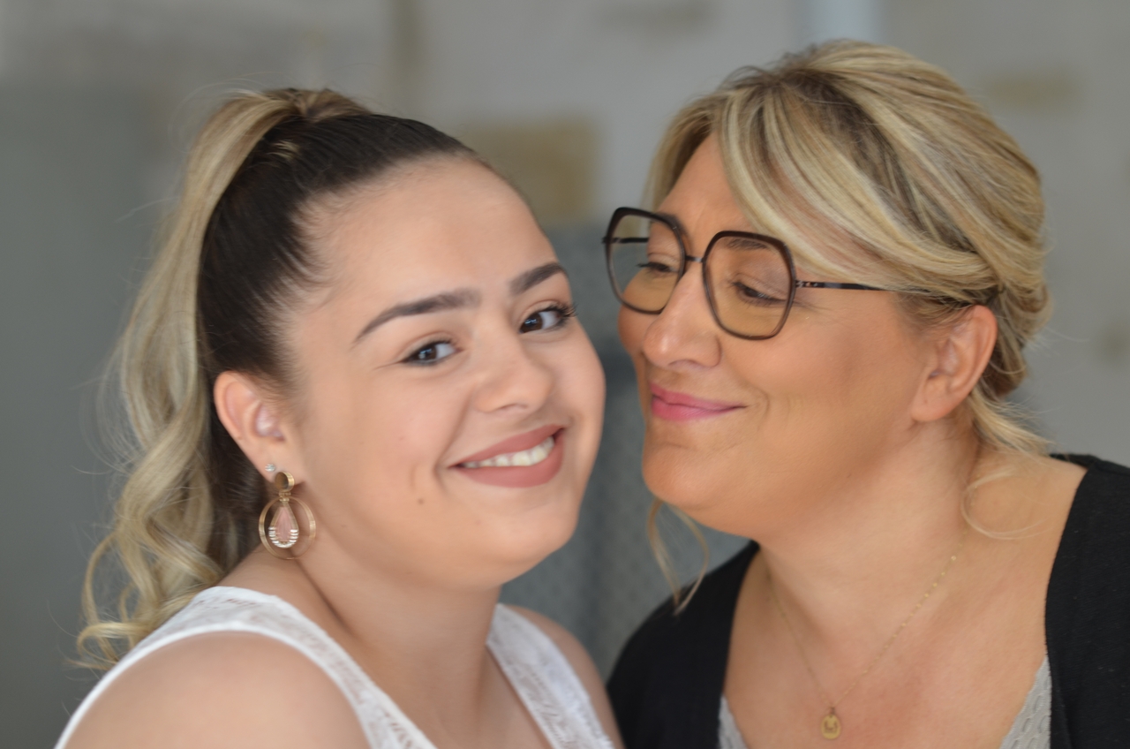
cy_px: 374
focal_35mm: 75
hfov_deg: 27.0
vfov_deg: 18.1
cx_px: 565
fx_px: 2349
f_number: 2.2
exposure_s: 1/20
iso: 200
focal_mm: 50
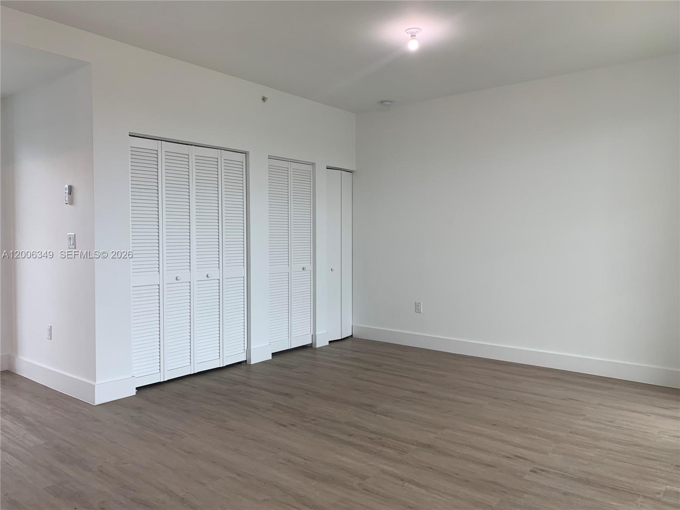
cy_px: 255
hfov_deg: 67.3
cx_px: 340
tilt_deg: -2.2
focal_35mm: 26
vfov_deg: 53.1
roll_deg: -0.6
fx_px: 511
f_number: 1.8
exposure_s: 1/120
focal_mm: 4.25
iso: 50
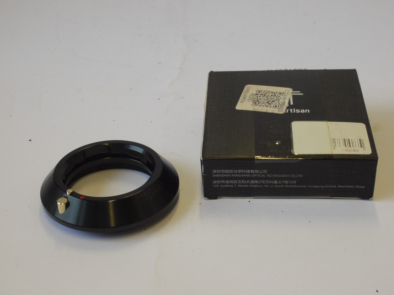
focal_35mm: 60
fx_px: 683
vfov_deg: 24.4
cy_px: 148
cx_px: 197
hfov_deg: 32.2
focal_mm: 30
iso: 800
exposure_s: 1/80
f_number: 10
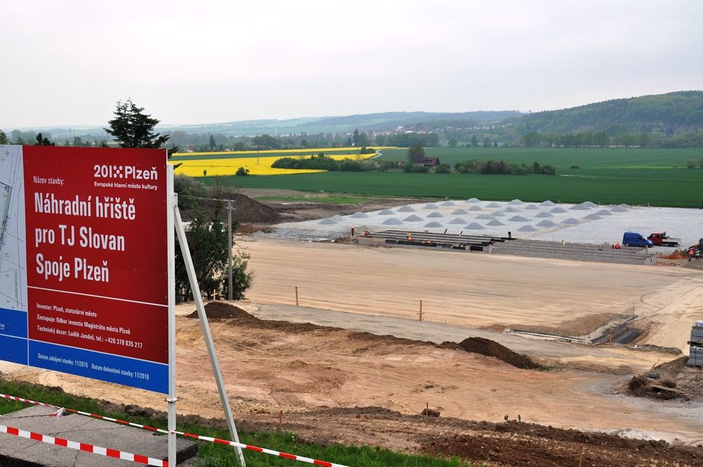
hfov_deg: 48.0
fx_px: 790
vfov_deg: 32.9
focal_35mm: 40
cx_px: 352
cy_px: 234
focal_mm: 27
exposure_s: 1/100
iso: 200
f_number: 10
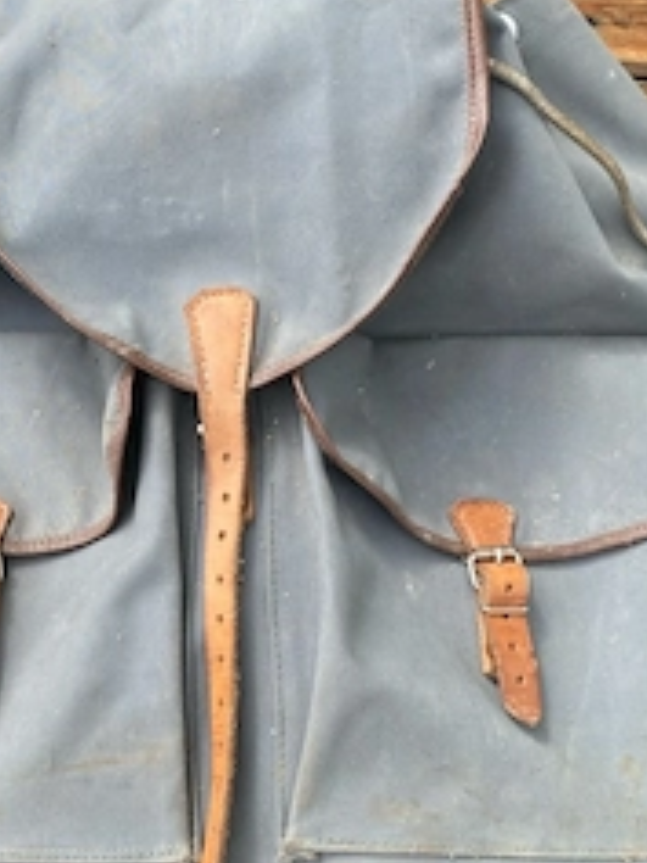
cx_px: 183
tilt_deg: -64.3
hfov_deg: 32.4
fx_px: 1097
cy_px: 516
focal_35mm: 44
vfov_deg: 42.7
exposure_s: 1/839
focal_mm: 4.25
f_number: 1.8
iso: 32
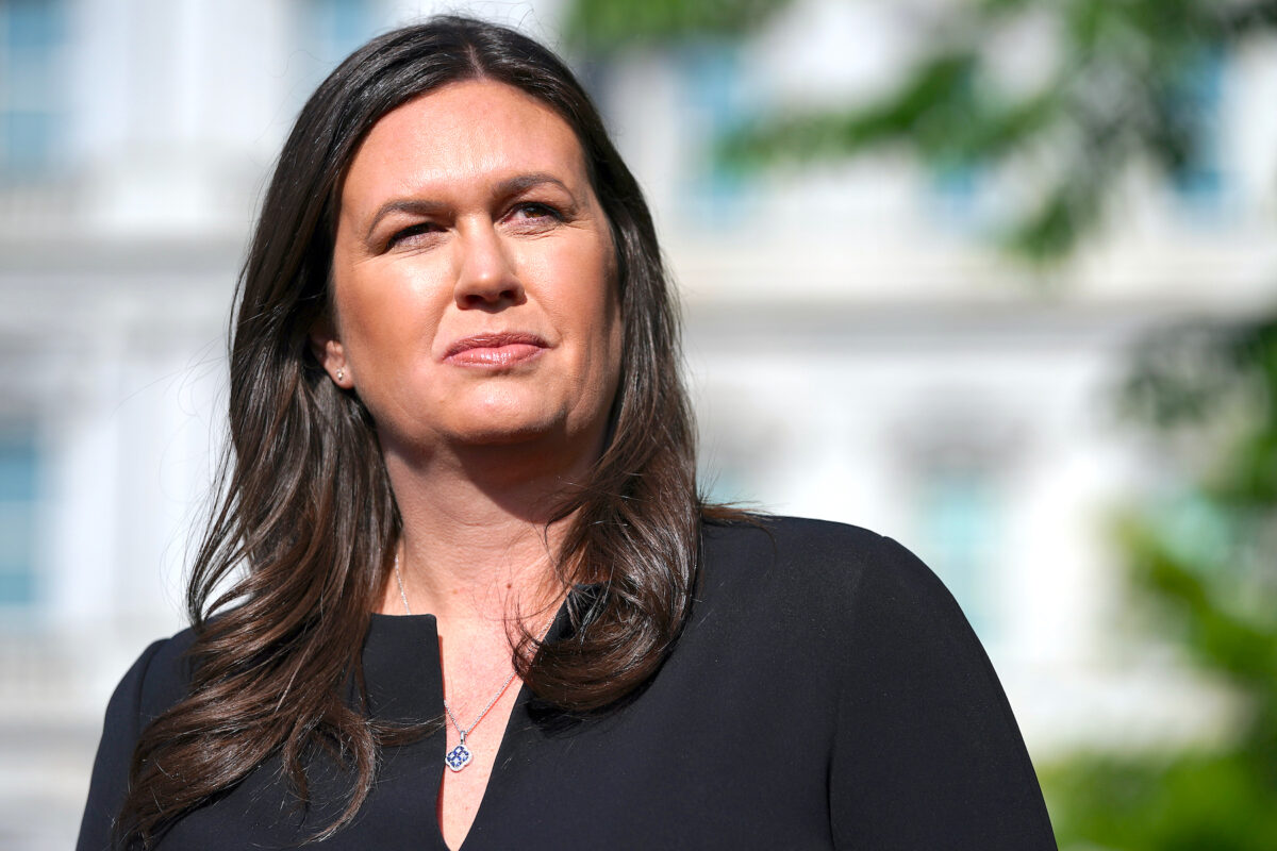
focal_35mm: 140
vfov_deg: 9.8
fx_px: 4966
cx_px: 638
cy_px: 426
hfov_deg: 14.7
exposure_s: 1/2500
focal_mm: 140
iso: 100
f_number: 4
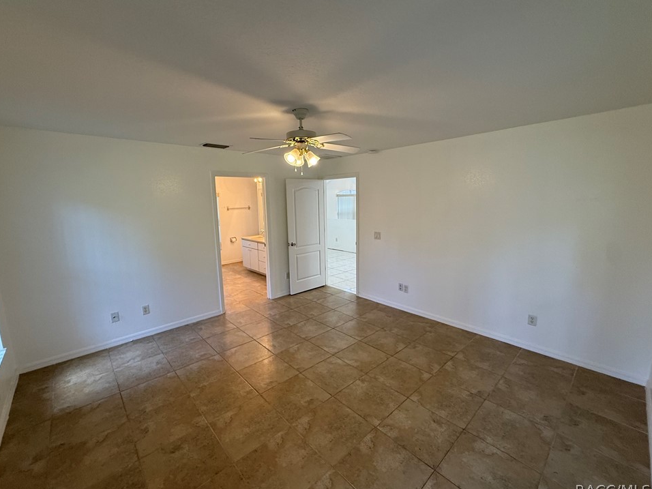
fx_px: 283
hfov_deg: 98.2
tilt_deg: -8.5
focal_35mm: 15
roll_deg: +0.7
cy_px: 240
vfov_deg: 81.7
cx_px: 321
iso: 250
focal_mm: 2.22
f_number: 2.2
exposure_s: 1/120
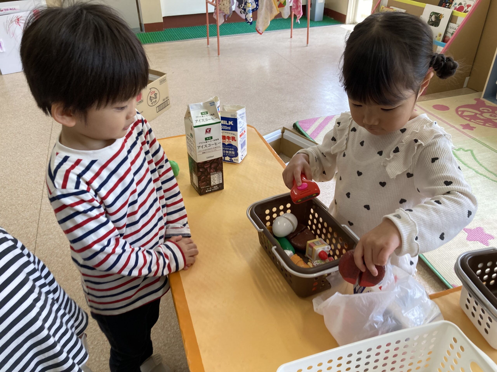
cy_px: 186
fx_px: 402
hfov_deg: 63.4
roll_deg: +2.3
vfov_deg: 49.7
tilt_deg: -35.3
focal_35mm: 28
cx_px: 248
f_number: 1.8
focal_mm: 3.99
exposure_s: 1/120
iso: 50
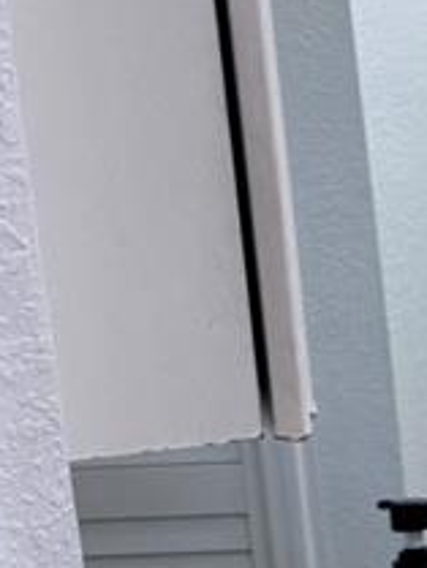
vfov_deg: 14.2
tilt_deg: -9.3
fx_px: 2267
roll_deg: +5.3
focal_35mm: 138
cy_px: 486
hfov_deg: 10.2
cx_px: 762
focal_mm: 6.76
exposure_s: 1/120
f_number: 1.78
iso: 64
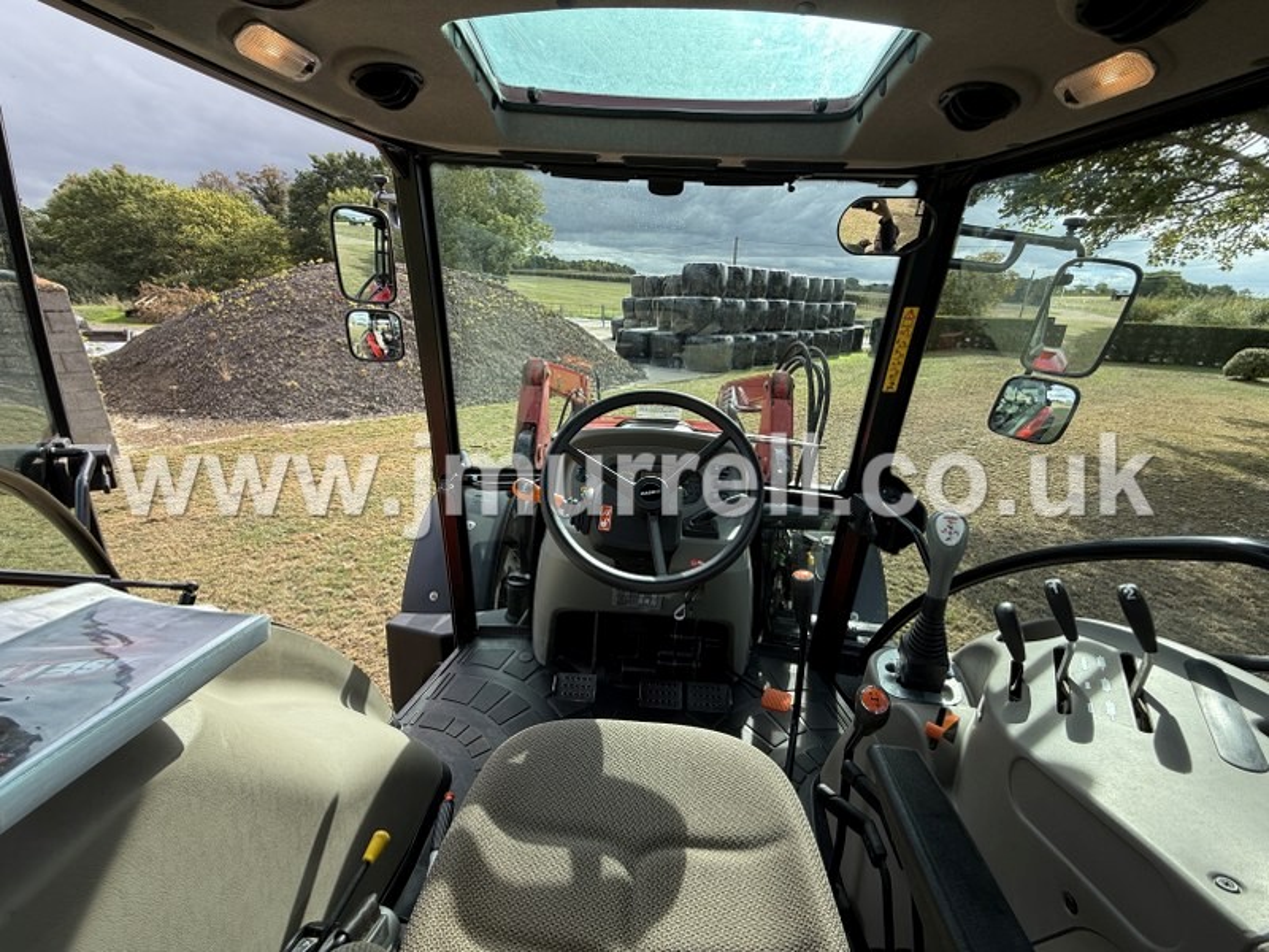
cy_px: 476
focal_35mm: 14
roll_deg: -2.1
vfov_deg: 85.7
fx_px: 513
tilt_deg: -19.4
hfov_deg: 102.1
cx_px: 634
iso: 50
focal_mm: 2.22
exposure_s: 1/291
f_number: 2.2
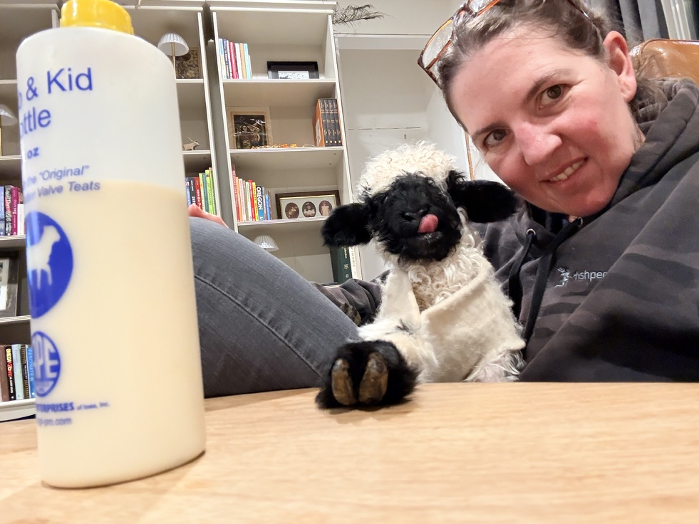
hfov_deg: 71.6
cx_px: 360
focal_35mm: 24
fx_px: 485
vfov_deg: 56.8
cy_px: 273
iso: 500
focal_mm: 2.69
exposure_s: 1/30
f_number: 1.9
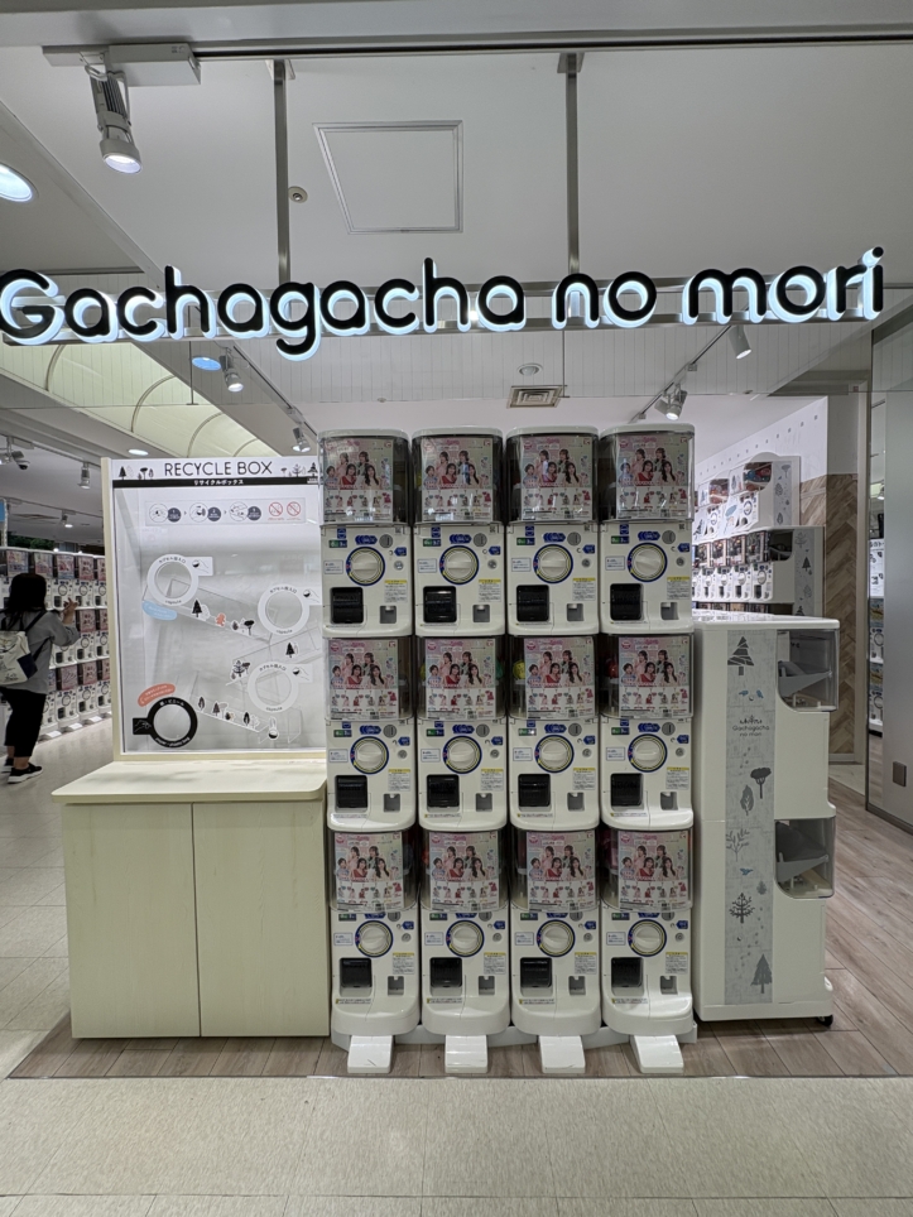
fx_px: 492
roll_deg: -0.3
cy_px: 608
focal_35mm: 14
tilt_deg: -1.2
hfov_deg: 85.7
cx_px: 456
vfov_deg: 102.1
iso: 64
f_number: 2.2
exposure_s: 1/102
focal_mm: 2.22
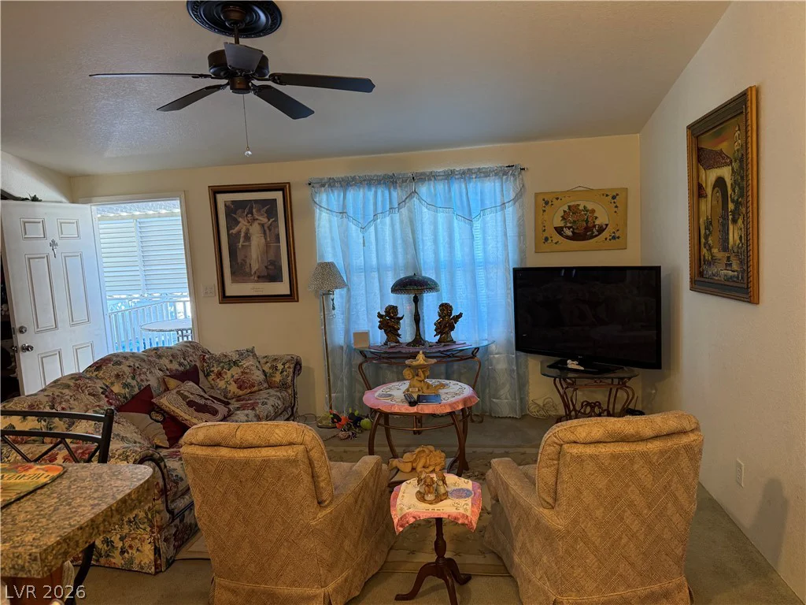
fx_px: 559
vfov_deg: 56.8
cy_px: 302
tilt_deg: -6.5
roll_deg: +2.2
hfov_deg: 71.6
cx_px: 403
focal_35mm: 24
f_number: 1.78
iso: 200
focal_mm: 6.76
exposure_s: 1/60
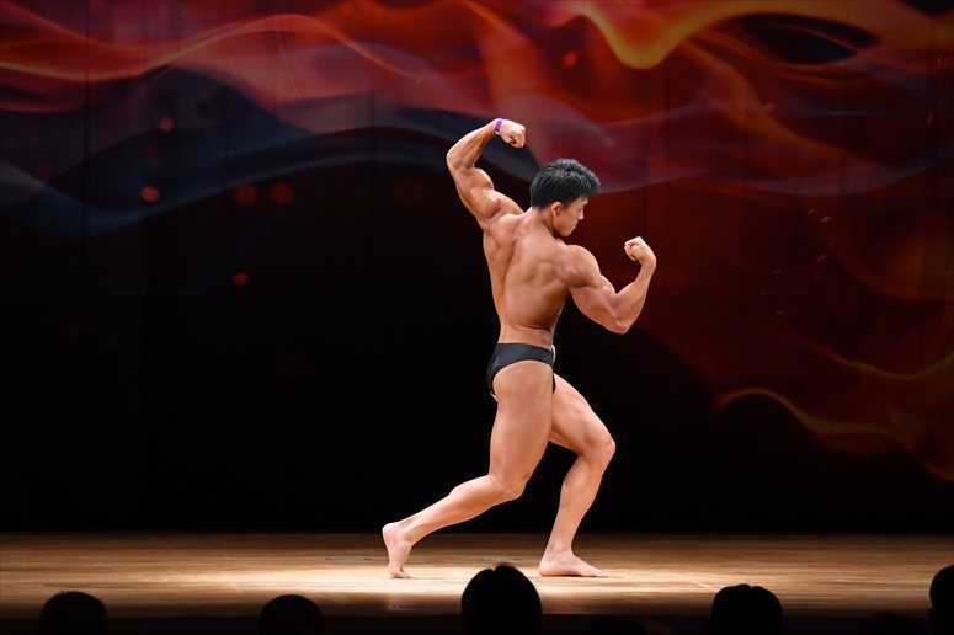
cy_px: 318
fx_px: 5350
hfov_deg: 10.2
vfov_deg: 6.8
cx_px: 477
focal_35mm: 202
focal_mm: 135
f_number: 5.6
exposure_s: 1/400
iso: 4000
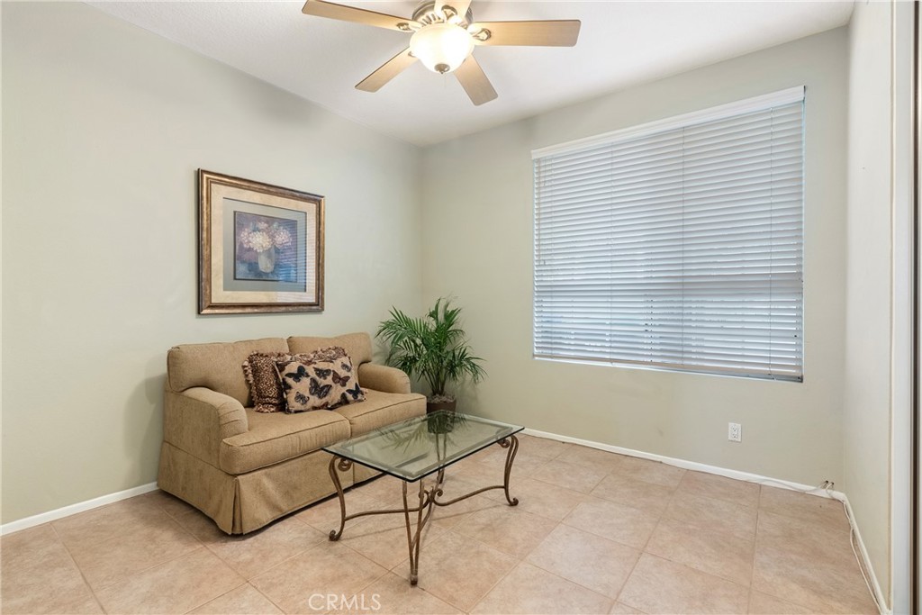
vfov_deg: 73.8
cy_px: 308
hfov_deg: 96.7
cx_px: 461
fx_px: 410
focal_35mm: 16
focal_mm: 16
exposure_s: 1/2
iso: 320
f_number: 9
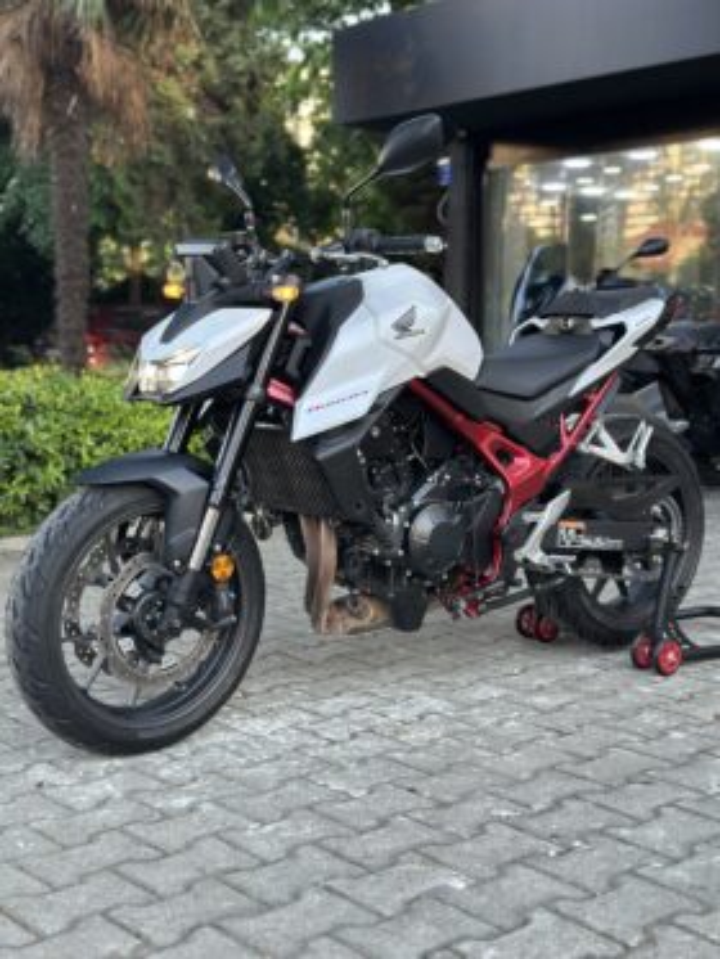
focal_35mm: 48
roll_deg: +0.0
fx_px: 1330
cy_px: 480
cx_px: 360
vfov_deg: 39.6
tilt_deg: -4.7
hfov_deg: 30.3
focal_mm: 6.86
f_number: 1.78
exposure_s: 1/100
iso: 64
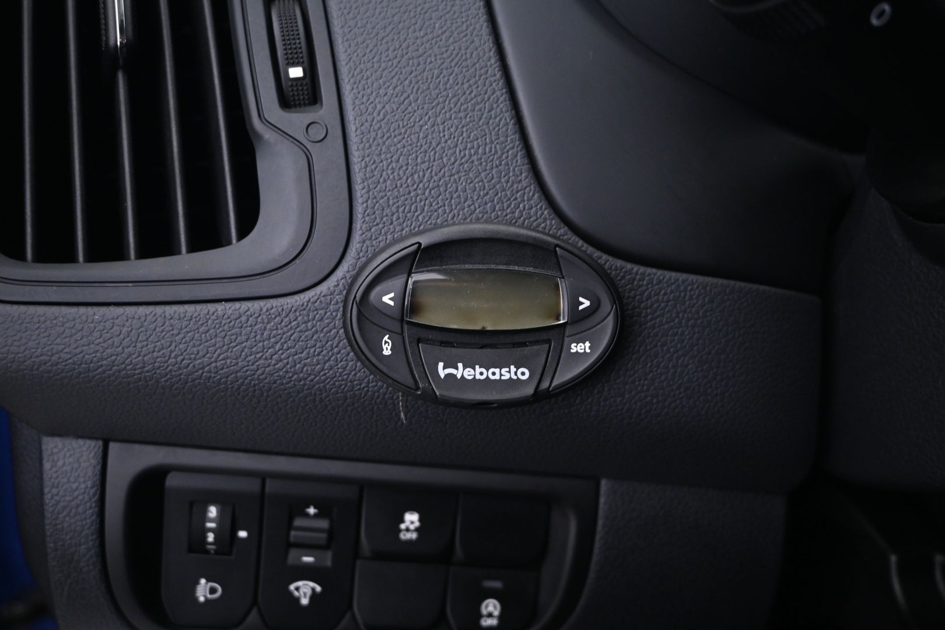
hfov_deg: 60.7
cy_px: 315
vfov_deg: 42.6
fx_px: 807
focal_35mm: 31
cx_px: 472
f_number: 3.8
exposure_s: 1/6
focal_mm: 20.5
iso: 1600
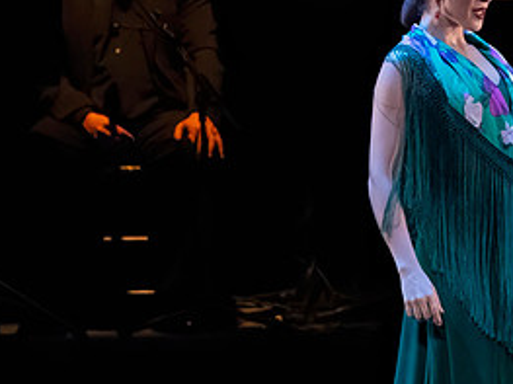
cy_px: 203
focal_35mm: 1024
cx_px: 582
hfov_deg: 1.9
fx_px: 15168
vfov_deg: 1.5
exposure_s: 1/400
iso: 25600
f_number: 8
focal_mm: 355
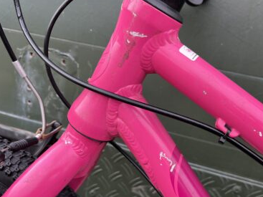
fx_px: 258
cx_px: 157
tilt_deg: -16.5
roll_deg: -10.2
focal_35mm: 34
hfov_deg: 53.6
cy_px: 111
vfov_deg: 41.7
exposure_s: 1/189
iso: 40
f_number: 1.6
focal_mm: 5.1
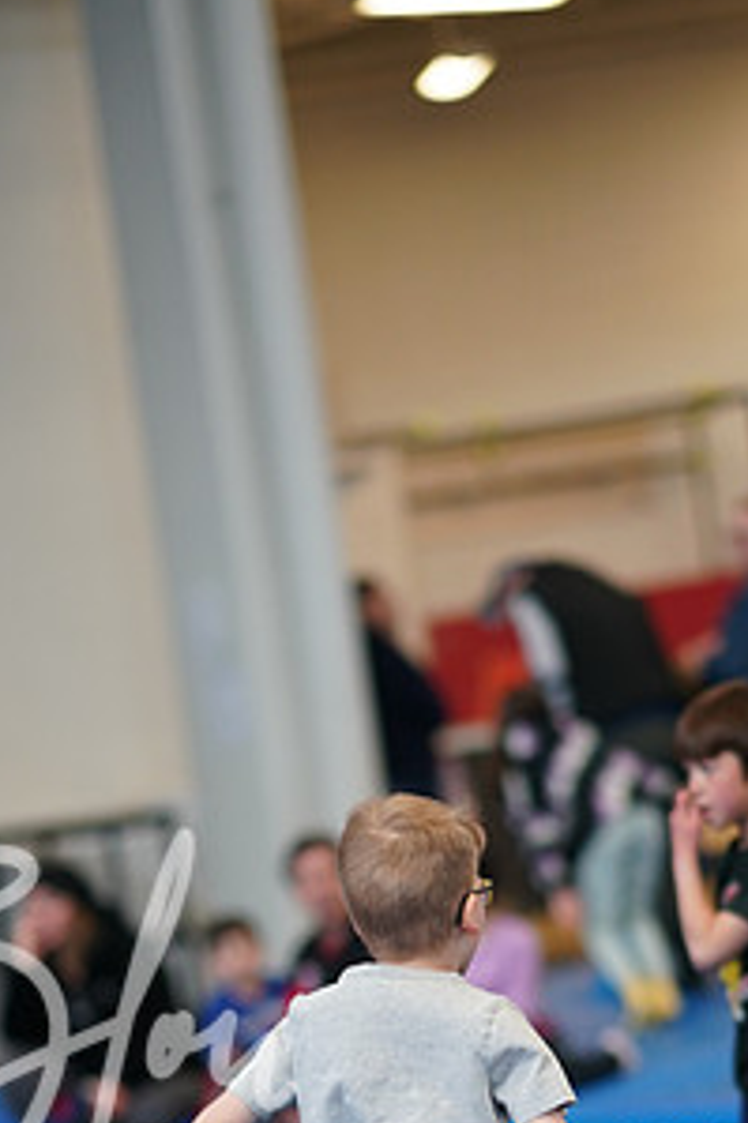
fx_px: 5148
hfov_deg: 8.3
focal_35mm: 165
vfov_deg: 12.3
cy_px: 1059
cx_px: 438
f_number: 1.4
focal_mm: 85
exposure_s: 1/500
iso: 500
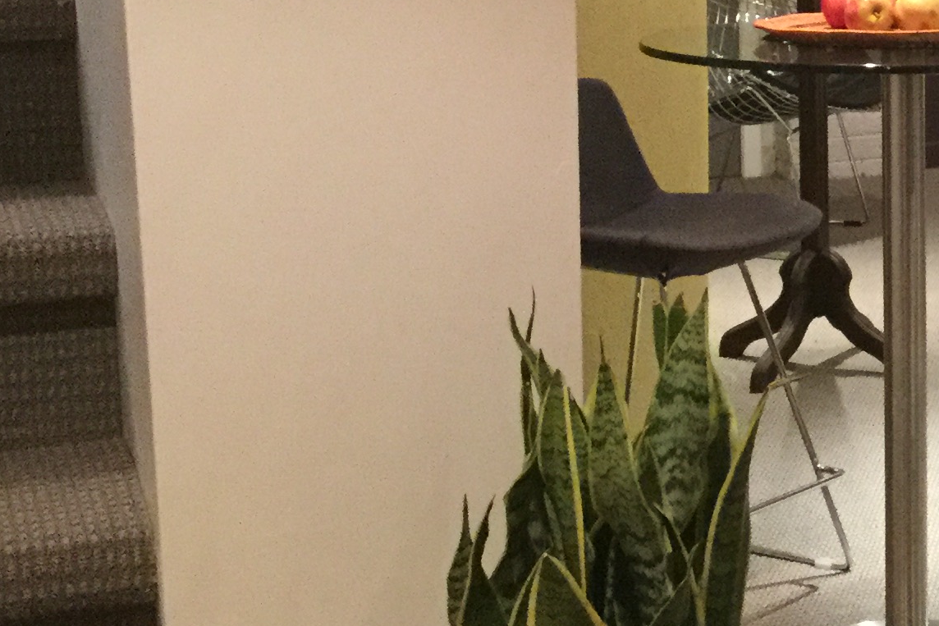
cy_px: 91
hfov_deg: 20.3
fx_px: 2400
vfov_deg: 14.7
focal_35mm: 92
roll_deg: -1.9
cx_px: 1216
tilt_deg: -8.1
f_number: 2.4
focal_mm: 3.3
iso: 250
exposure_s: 1/15
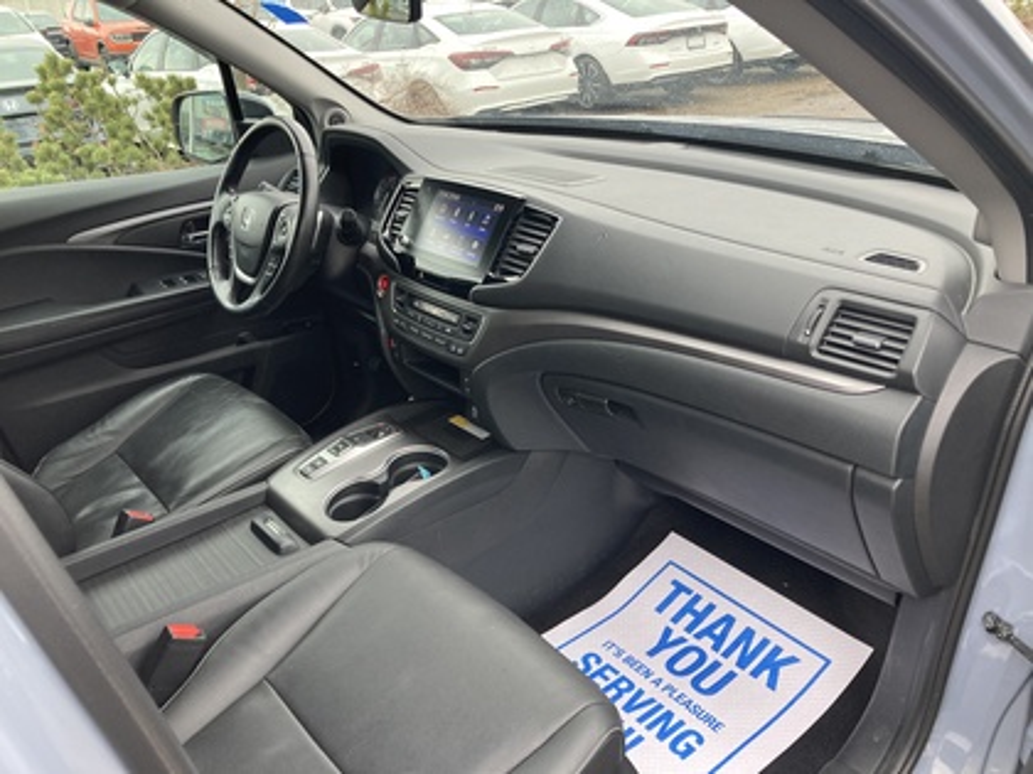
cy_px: 387
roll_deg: +2.7
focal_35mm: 28
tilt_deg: -27.1
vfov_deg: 49.7
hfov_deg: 63.4
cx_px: 516
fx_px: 836
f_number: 1.8
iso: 50
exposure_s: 1/121
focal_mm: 3.99
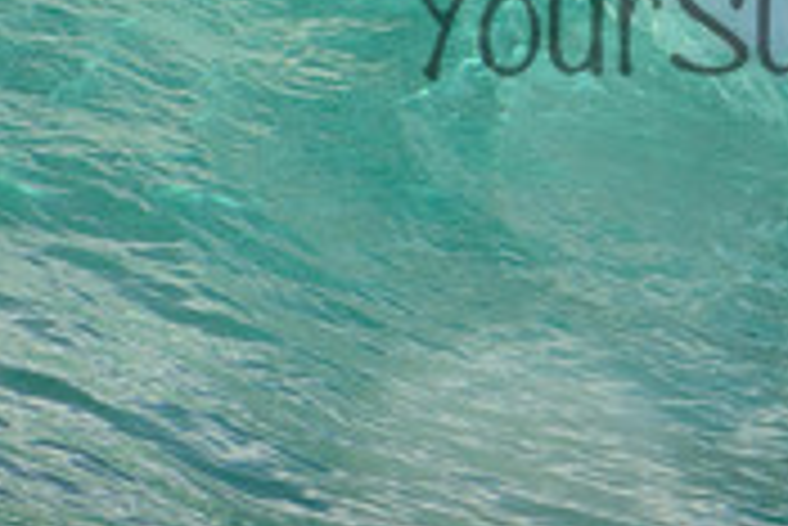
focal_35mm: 2018
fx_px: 44207
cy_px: -29
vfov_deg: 0.7
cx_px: 869
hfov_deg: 1.0
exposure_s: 1/2000
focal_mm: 400
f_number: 5.6
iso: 320
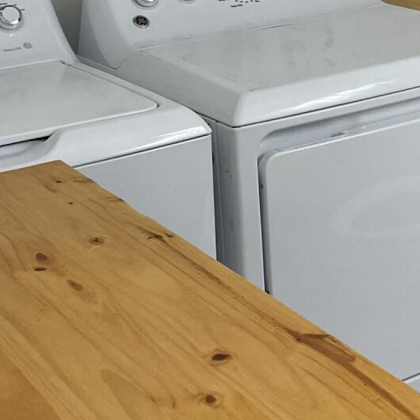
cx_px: 405
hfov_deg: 19.5
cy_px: -61
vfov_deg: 19.0
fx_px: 1194
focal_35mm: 87
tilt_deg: -7.0
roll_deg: +1.8
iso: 100
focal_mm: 4.2
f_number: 1.6
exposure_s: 1/120
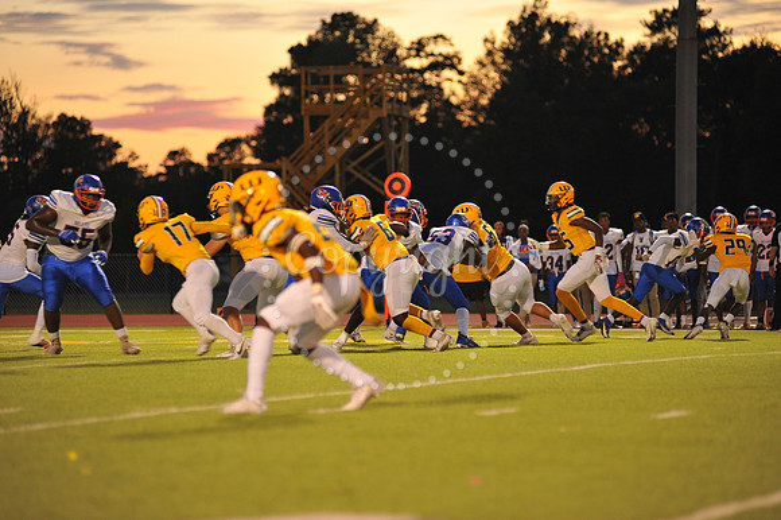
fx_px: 3686
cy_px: 260
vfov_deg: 8.1
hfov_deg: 12.1
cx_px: 390
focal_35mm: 170
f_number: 3.2
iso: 1600
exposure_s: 1/250
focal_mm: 170
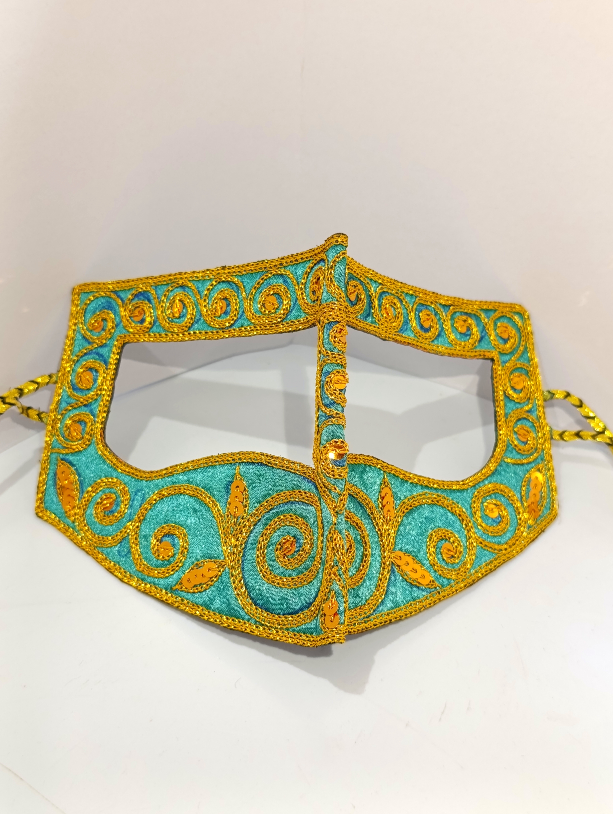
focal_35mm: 47
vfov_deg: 40.4
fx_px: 1107
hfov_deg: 31.0
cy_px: 407
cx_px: 306
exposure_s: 1/100
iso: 698
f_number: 1.65
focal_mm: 6.11
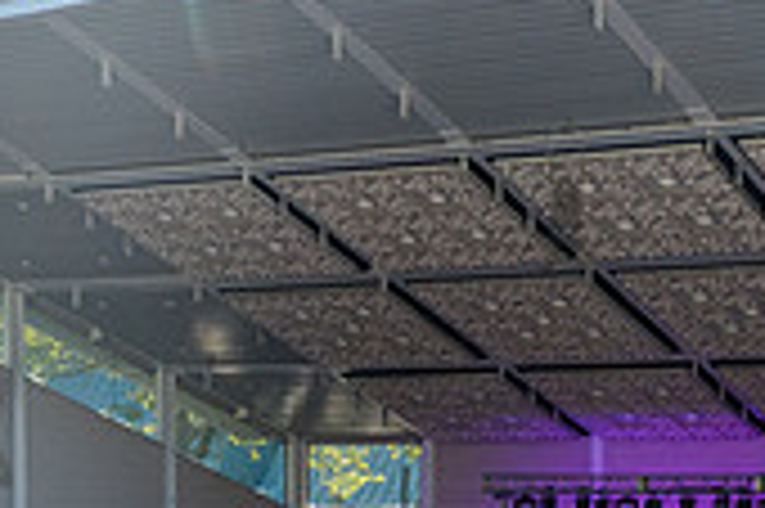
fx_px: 2378
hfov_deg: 18.2
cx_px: 519
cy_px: 625
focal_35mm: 112
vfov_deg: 11.9
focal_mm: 31
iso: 1000
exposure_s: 1/1250
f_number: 4
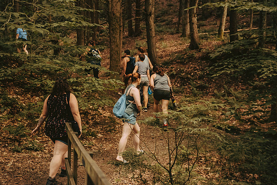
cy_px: 85
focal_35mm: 61
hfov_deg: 32.9
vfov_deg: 22.3
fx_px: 469
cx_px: 126
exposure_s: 1/200
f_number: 2.8
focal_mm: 55
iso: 2500
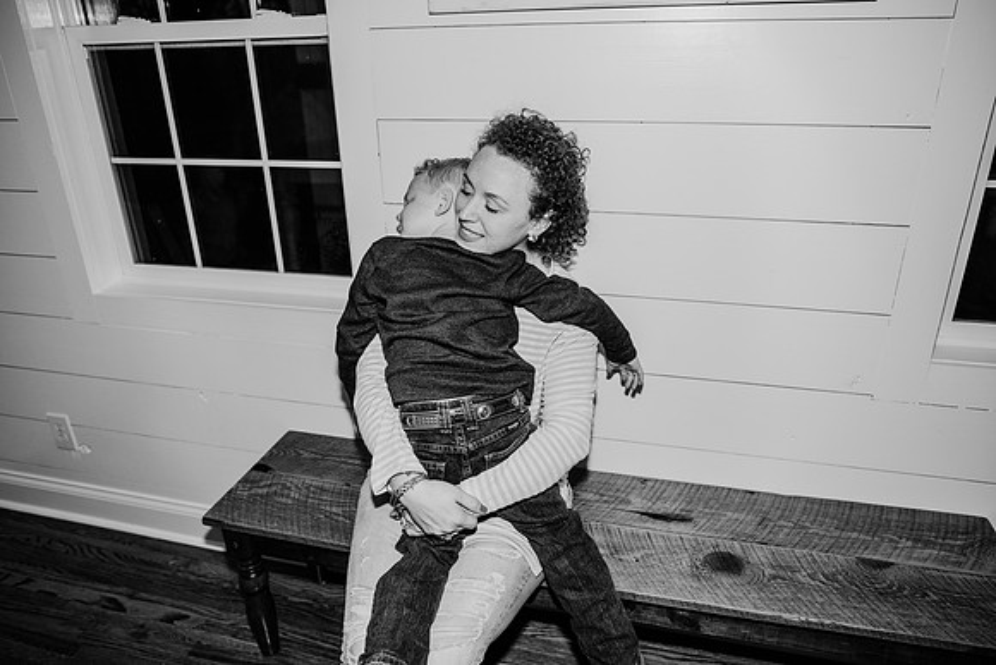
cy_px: 332
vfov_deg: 53.2
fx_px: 664
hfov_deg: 73.7
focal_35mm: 24
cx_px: 498
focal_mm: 24
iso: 400
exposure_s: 1/1000
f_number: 2.8
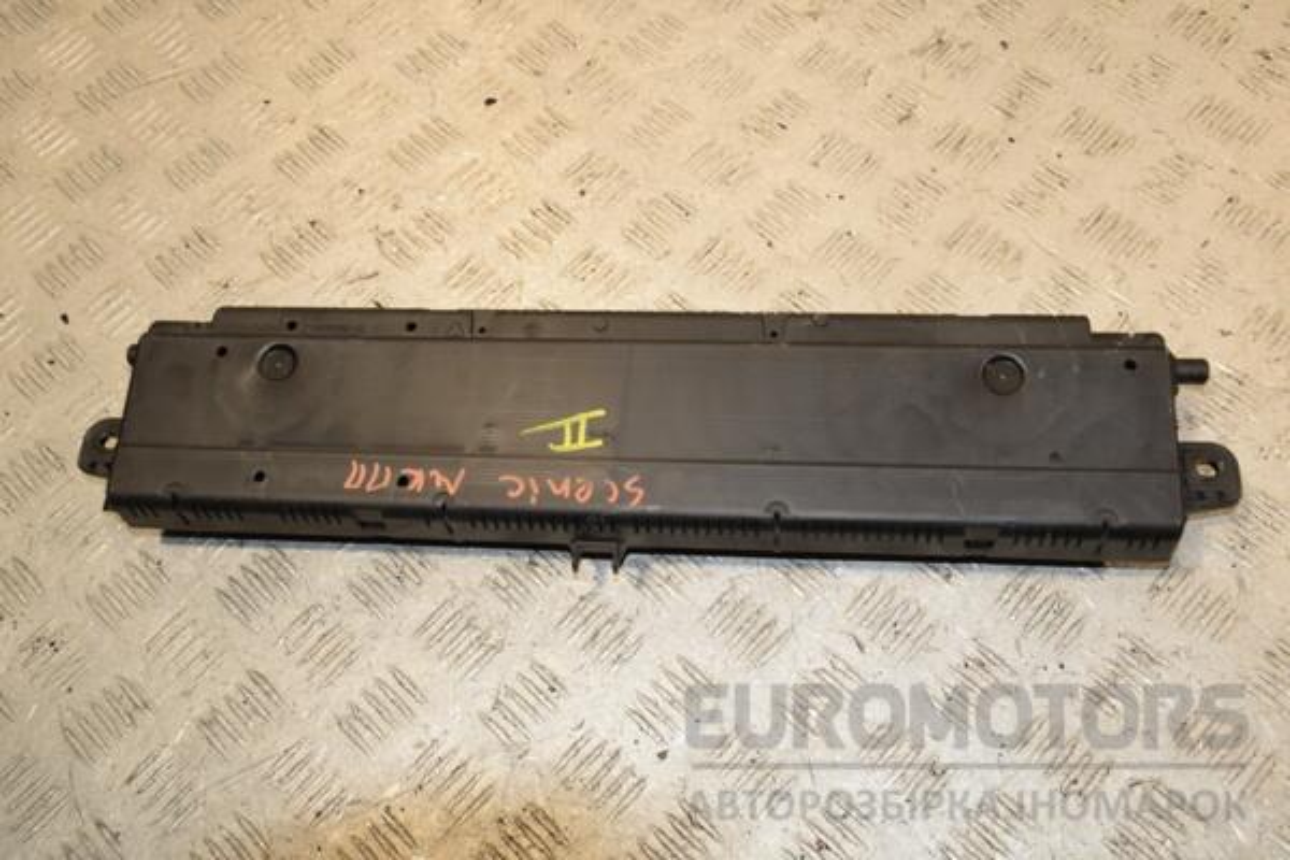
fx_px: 1344
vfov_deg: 35.5
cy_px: 430
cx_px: 645
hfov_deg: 51.3
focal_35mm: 38
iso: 800
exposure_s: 1/200
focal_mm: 25
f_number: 9
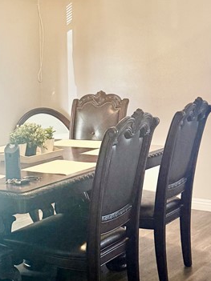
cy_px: 126
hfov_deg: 20.2
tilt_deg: -5.9
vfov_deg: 27.8
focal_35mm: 70
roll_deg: +3.5
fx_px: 569
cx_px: -9
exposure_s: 1/60
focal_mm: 6.76
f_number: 1.78
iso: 320
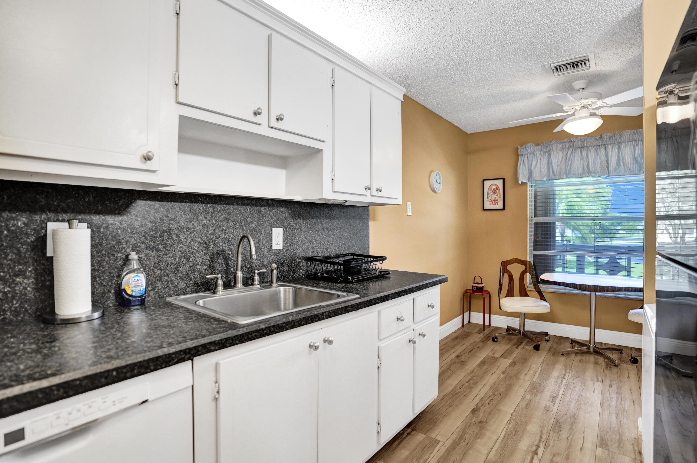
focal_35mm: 16
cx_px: 348
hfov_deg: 96.8
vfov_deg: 73.6
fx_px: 310
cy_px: 232
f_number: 2.8
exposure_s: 1/160
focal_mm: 16
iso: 640
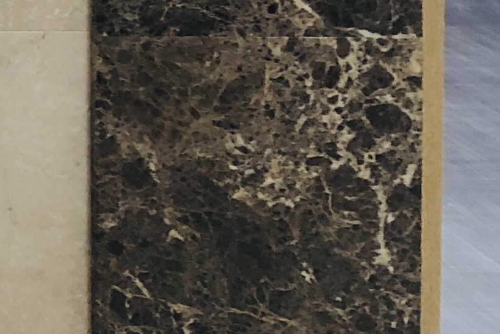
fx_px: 2001
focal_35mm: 144
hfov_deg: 11.7
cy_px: -488
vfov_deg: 8.6
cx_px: -704
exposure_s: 1/30
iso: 25
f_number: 1.8
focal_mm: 4
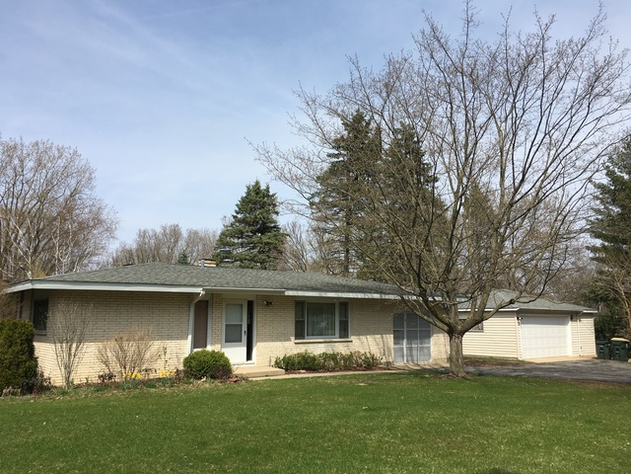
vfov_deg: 48.2
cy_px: 237
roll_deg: -0.2
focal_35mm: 29
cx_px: 316
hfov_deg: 61.7
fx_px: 529
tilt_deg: +8.2
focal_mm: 4.15
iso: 25
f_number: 2.2
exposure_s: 1/1789
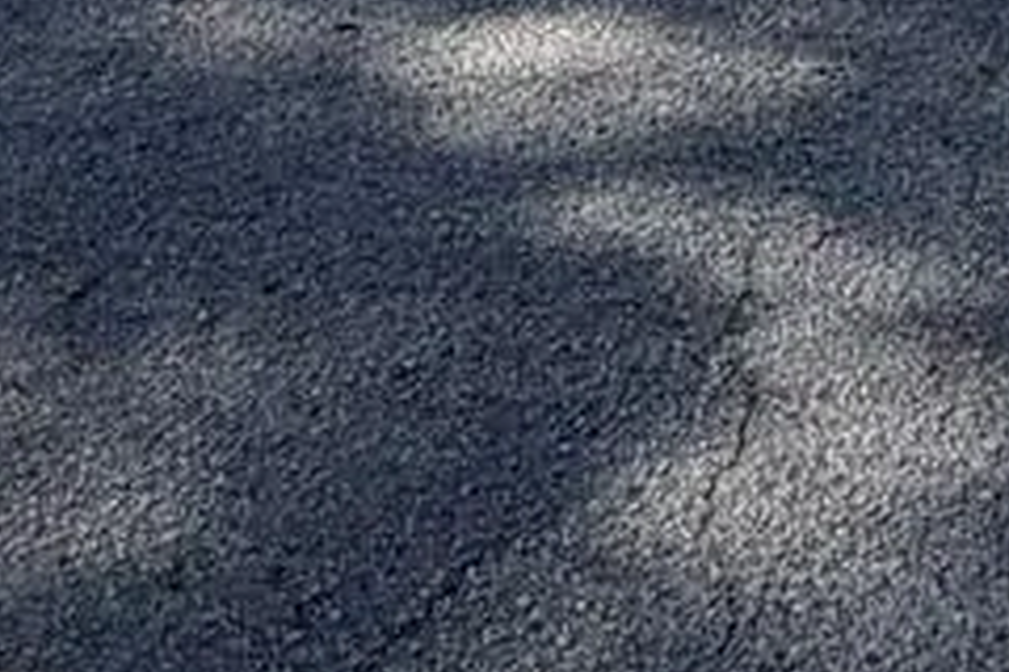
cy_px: -1214
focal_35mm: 97
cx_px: 1022
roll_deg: +0.8
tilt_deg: -1.9
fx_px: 2718
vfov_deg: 10.7
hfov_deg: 20.3
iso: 25
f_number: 2.2
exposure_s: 1/770
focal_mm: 2.22
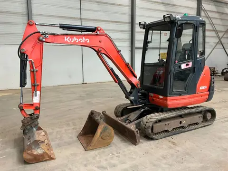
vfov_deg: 48.2
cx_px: 114
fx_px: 191
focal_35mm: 29
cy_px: 86
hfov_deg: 61.7
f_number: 1.8
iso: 125
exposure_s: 1/60
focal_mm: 3
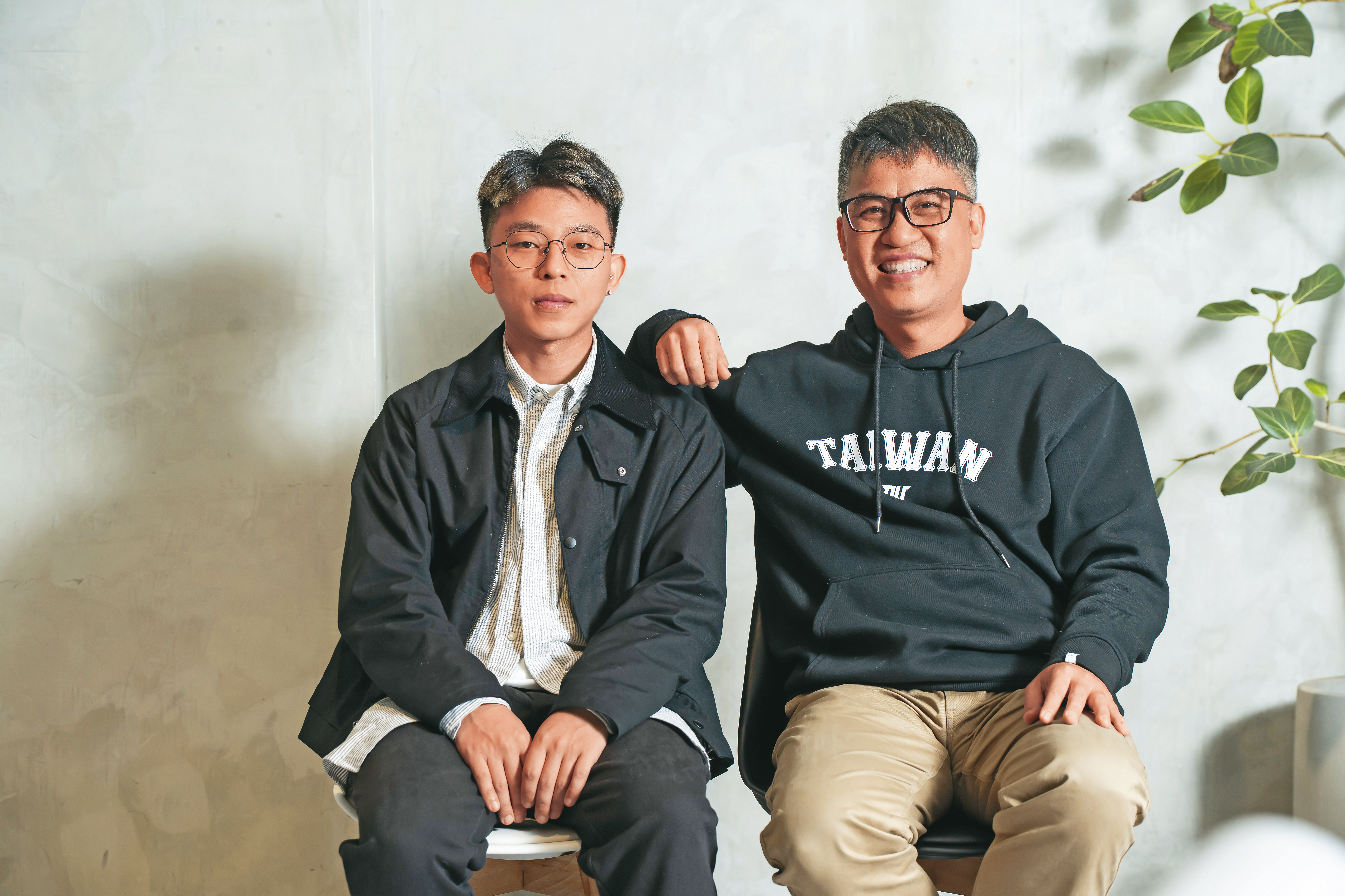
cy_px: 448
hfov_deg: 28.1
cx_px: 672
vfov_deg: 18.9
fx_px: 2690
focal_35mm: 72
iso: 640
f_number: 4
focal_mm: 72
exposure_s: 1/200
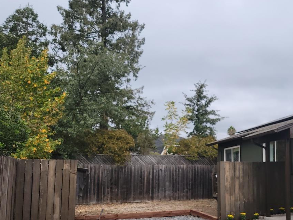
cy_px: 150
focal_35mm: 42
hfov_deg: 42.9
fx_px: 356
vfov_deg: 34.0
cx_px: 231
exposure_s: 1/588
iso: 16
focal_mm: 6.7
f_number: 1.8
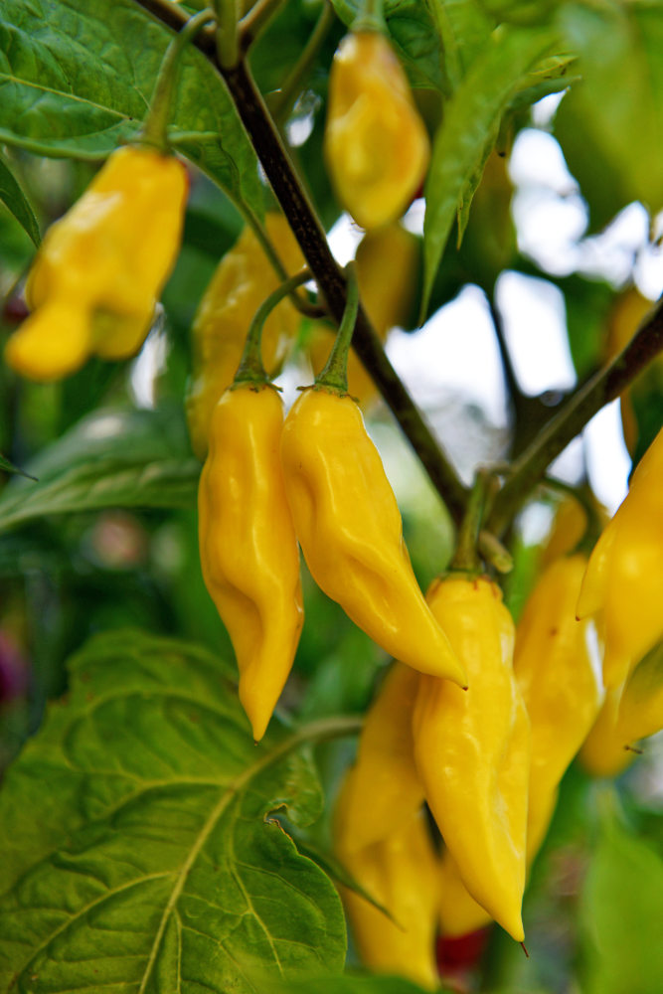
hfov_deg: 23.4
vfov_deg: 34.5
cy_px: 497
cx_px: 332
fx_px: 1602
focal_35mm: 58
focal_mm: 58
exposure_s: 1/400
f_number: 4
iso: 100
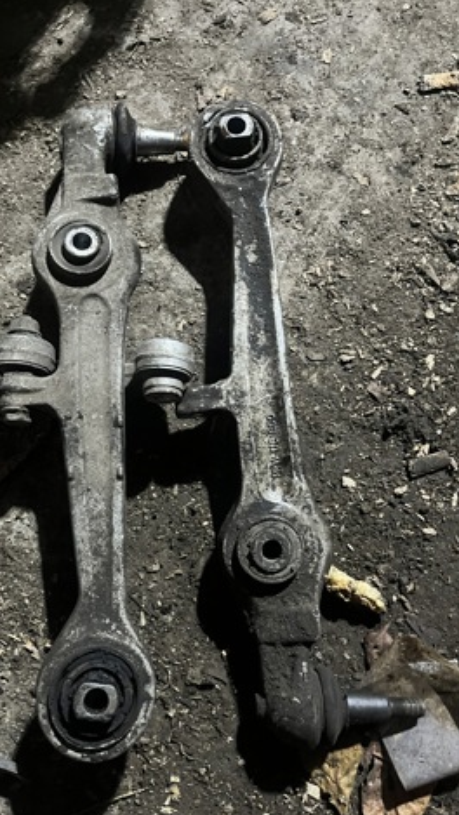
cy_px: 407
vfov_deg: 66.1
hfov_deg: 40.1
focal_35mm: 29
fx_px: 627
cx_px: 200
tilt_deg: -78.7
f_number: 1.6
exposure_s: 1/30
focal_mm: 5.1
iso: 800
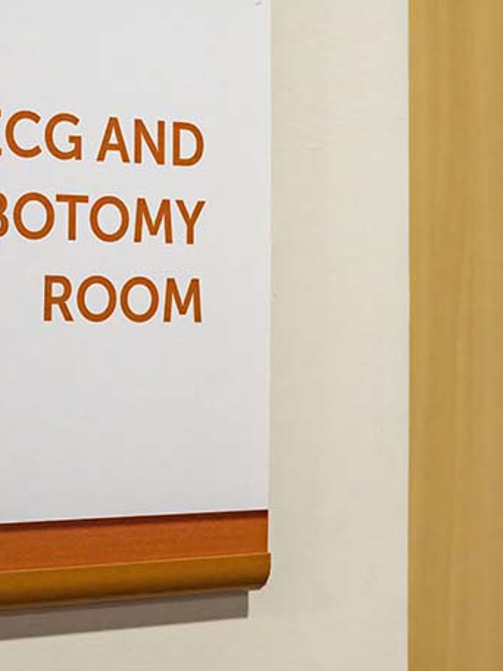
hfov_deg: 15.5
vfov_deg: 20.6
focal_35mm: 95
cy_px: 244
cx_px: 135
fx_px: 1841
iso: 2000
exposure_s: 1/250
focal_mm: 47
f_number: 9
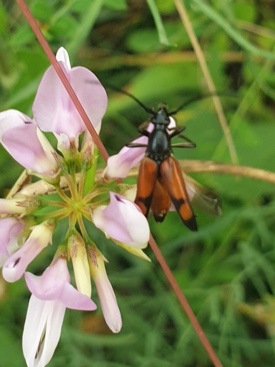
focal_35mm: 26
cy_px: 184
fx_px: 275
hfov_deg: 53.1
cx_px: 138
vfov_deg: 67.3
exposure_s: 1/100
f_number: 2.4
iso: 64
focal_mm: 4.3
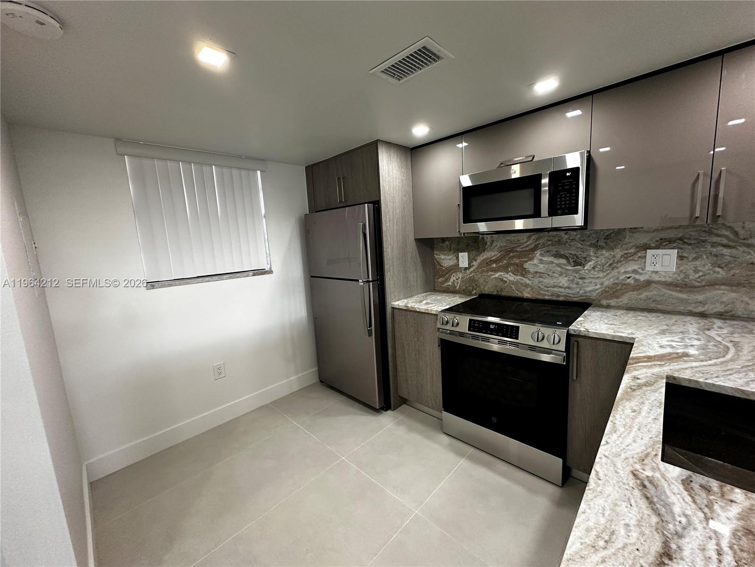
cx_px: 378
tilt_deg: -7.6
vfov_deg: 85.7
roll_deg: +4.0
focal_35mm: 14
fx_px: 305
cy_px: 284
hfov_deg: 102.1
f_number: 2.2
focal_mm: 2.22
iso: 200
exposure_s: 1/99
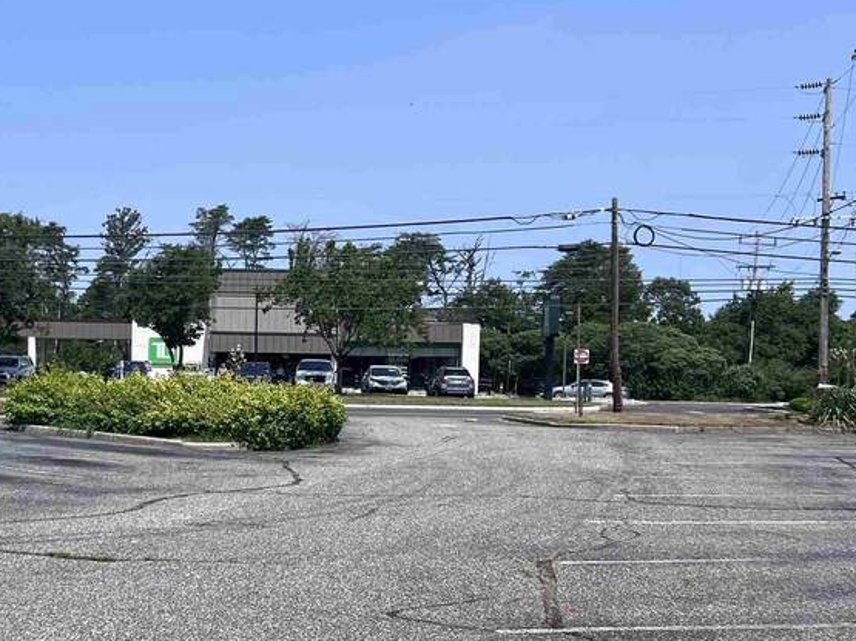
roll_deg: -0.5
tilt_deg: -0.8
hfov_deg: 31.2
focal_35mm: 60
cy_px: 410
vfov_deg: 24.3
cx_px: 151
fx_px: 1483
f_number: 1.5
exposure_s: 1/5587
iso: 50
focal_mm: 5.7
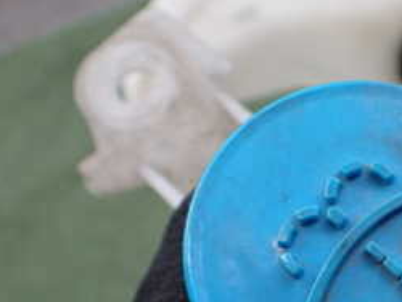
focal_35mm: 72
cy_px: 281
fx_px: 837
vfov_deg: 20.0
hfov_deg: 26.3
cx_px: 349
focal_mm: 5.4
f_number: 2.3
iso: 250
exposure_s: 1/125
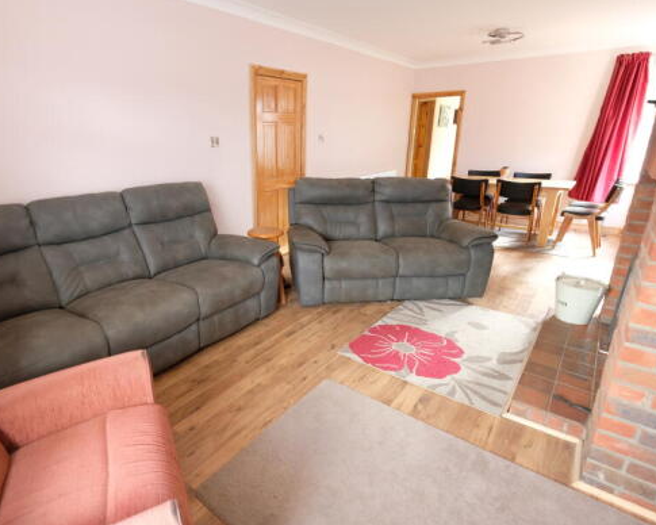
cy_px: 270
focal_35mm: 19
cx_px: 273
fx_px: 369
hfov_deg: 82.6
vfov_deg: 70.8
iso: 800
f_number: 4
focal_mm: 10
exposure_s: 1/10
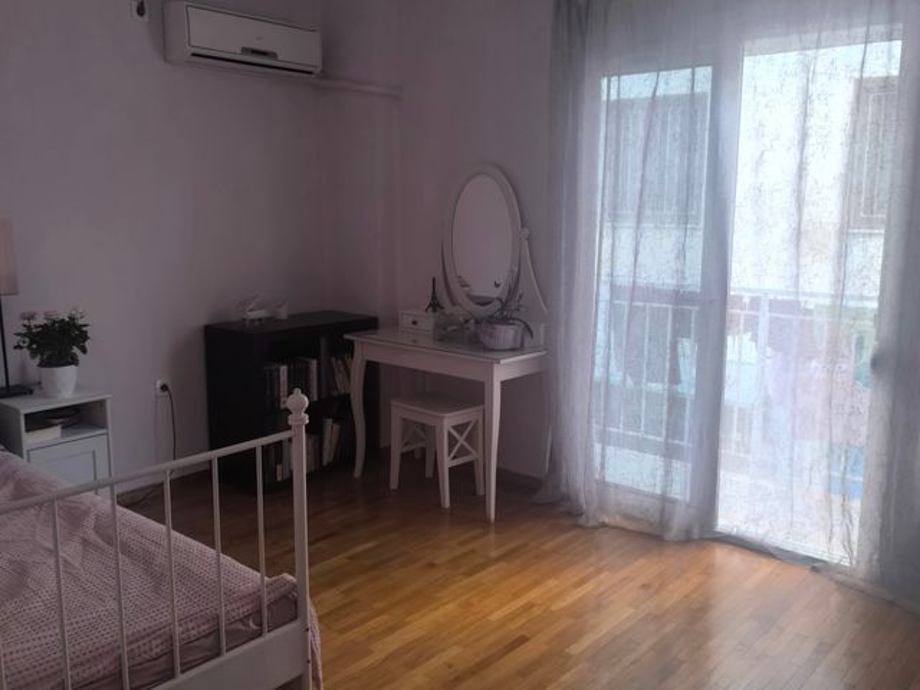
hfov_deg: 73.9
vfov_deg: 58.9
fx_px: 611
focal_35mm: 23
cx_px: 460
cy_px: 345
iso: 400
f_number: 1.65
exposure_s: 1/100
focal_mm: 6.14
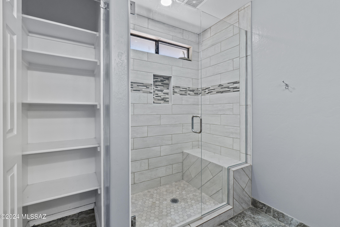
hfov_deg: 100.4
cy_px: 114
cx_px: 170
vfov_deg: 77.3
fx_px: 142
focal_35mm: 15
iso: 400
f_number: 8
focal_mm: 10
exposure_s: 1/6
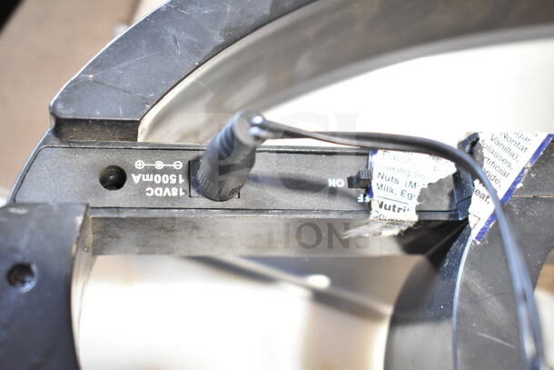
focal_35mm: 51
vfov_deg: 26.5
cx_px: 277
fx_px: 785
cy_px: 185
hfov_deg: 38.9
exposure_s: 1/100
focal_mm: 34
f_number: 5
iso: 1600
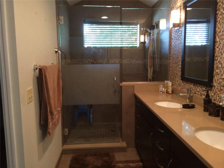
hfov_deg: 60.0
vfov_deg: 46.8
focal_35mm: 30
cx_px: 112
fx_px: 194
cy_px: 84
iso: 160
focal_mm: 4.12
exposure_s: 1/30
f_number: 2.2
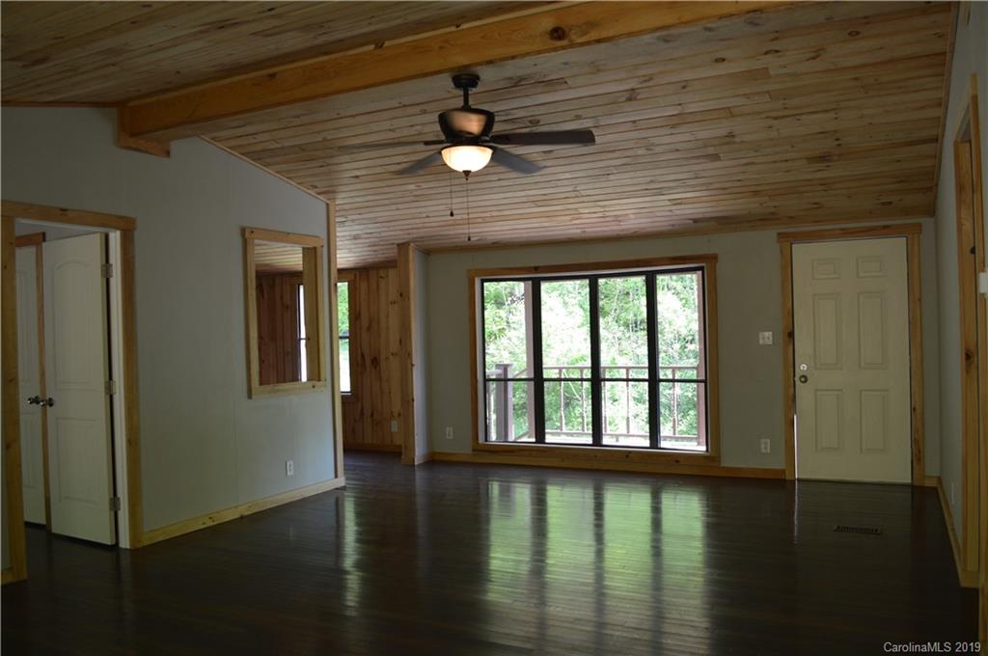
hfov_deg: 67.4
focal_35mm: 27
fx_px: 740
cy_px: 328
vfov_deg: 47.8
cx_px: 494
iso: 400
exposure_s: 1/60
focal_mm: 18
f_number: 4
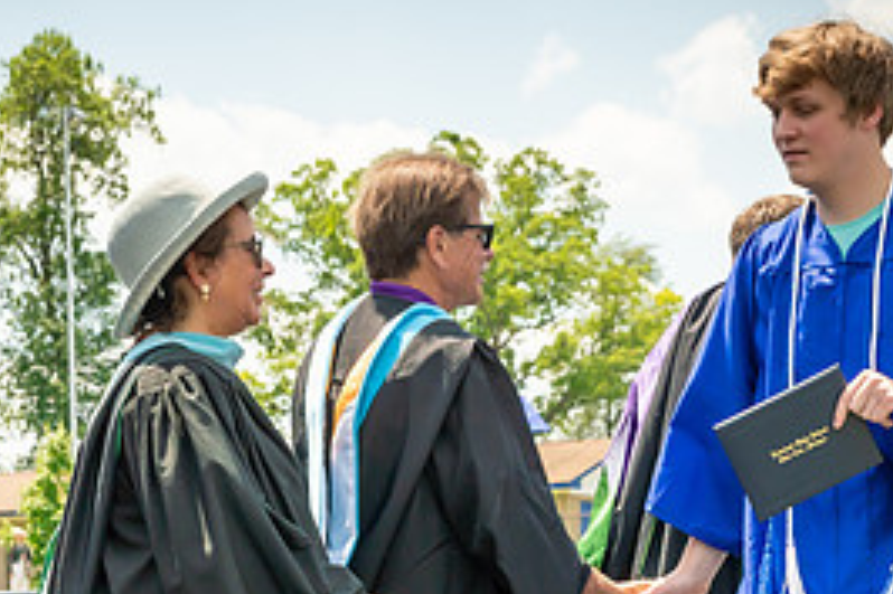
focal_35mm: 131
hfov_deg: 15.6
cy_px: 604
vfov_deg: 10.4
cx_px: 336
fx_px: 3247
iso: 200
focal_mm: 40
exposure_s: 1/800
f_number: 7.1
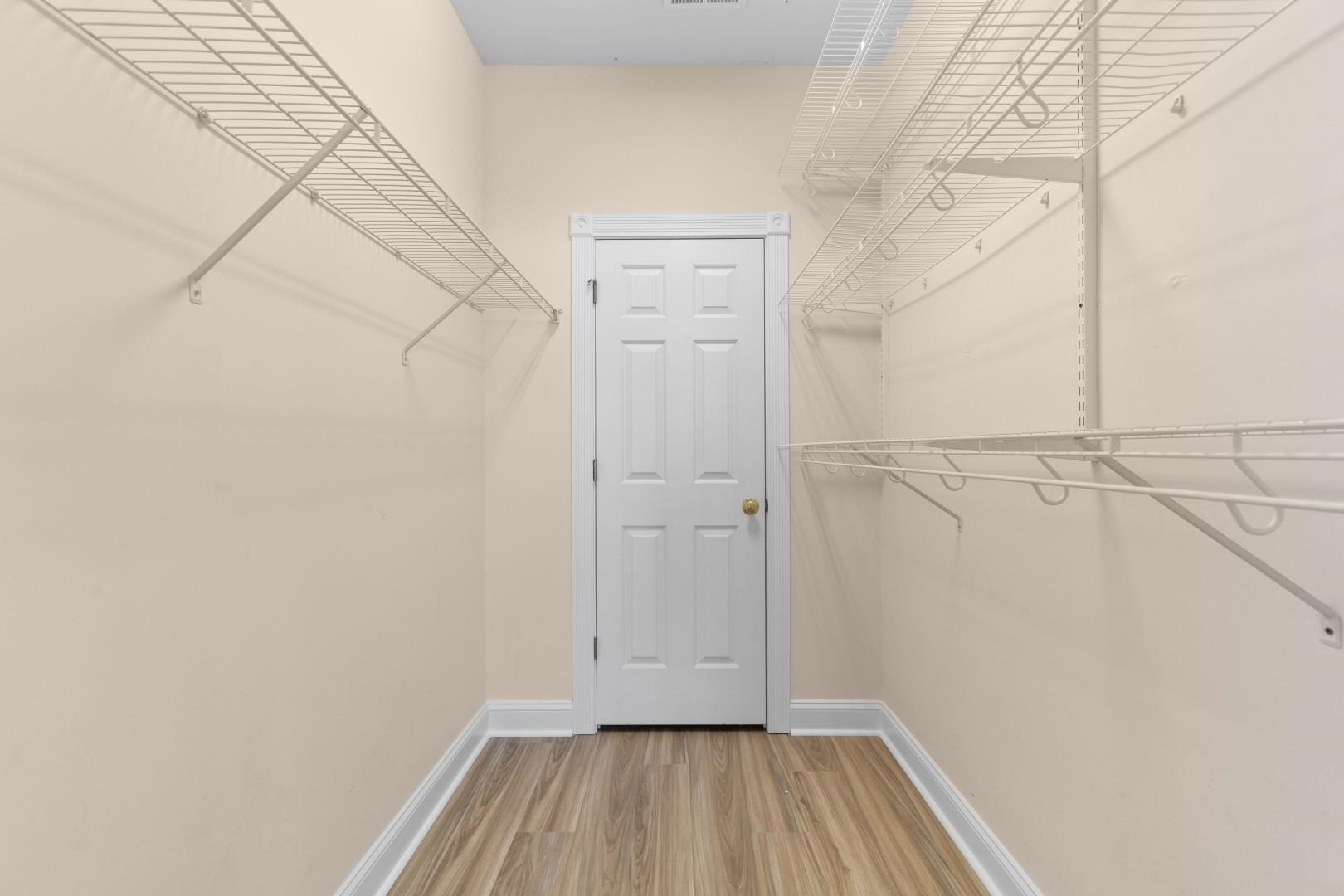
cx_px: 672
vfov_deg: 77.3
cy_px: 448
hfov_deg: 100.4
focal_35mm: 15
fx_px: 560
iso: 100
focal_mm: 10
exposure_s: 1/13
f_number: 4.5
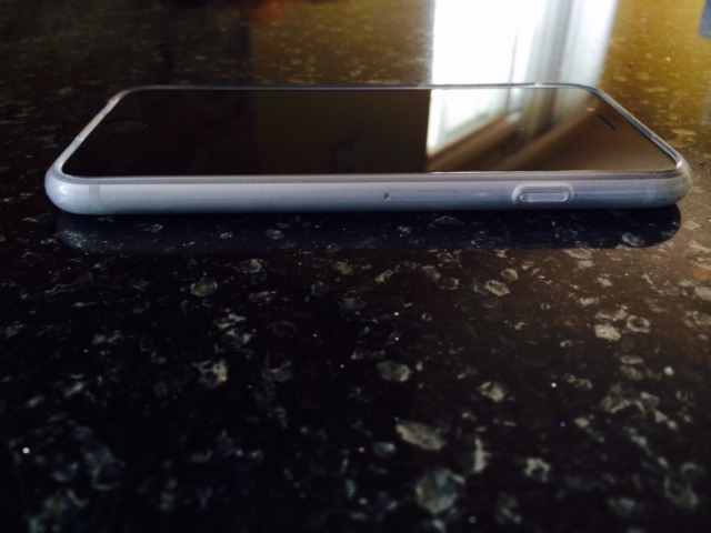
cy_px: 266
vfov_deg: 46.8
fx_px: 616
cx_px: 356
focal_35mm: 30
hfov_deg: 60.0
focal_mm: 4.12
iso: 200
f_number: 2.2
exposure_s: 1/30
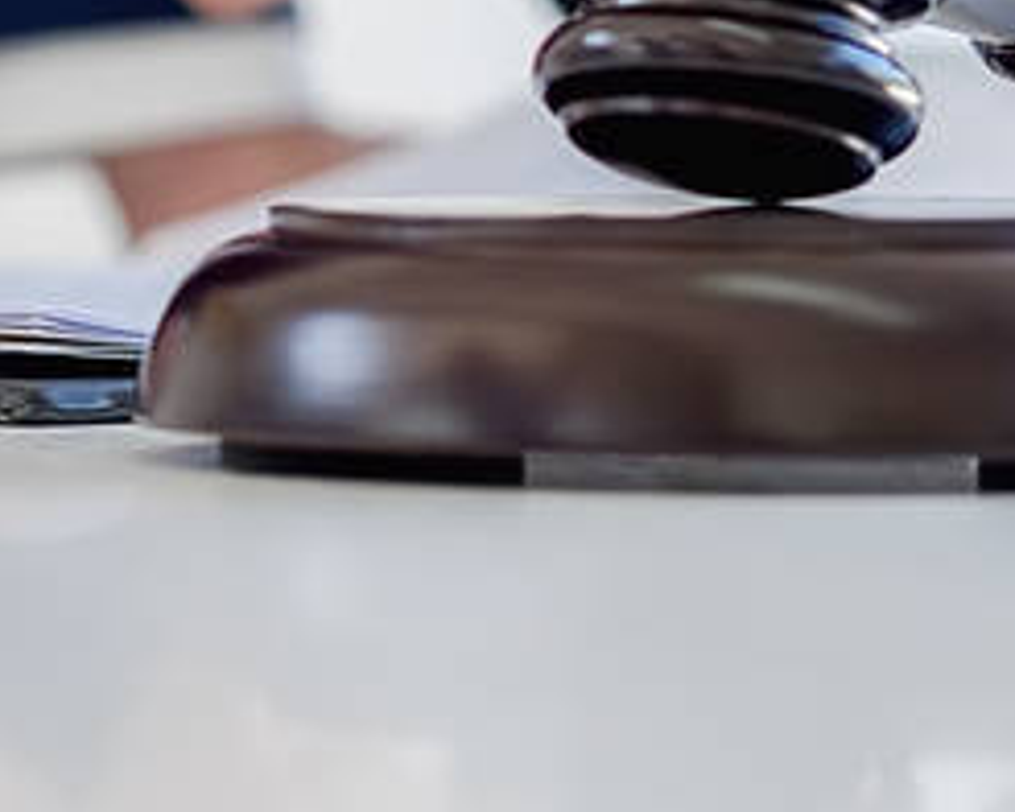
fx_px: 6221
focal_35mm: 207
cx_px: -175
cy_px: -54
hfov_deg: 9.2
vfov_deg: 7.4
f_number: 2.8
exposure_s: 1/125
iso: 200
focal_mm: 35
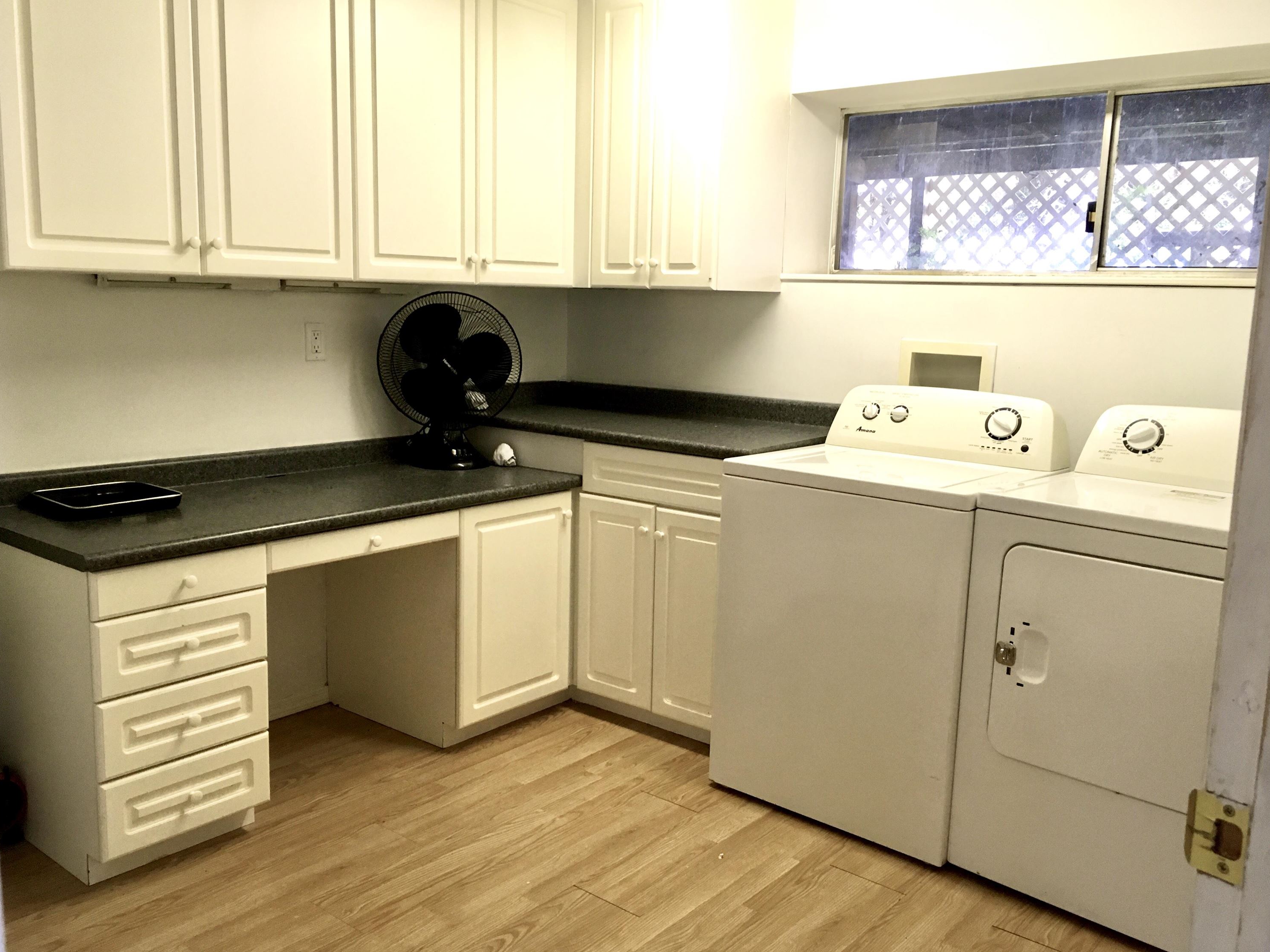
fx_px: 1101
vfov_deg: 46.8
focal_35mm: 30
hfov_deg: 60.0
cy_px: 472
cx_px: 625
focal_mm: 4.15
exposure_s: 1/30
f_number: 2.2
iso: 100
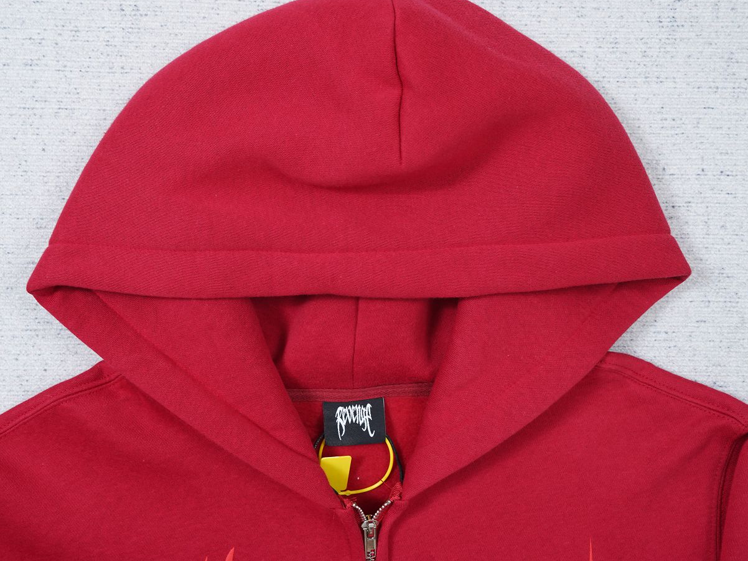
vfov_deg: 34.3
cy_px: 258
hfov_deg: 44.8
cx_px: 347
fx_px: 907
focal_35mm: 42
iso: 1600
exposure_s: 1/100
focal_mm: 35
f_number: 10
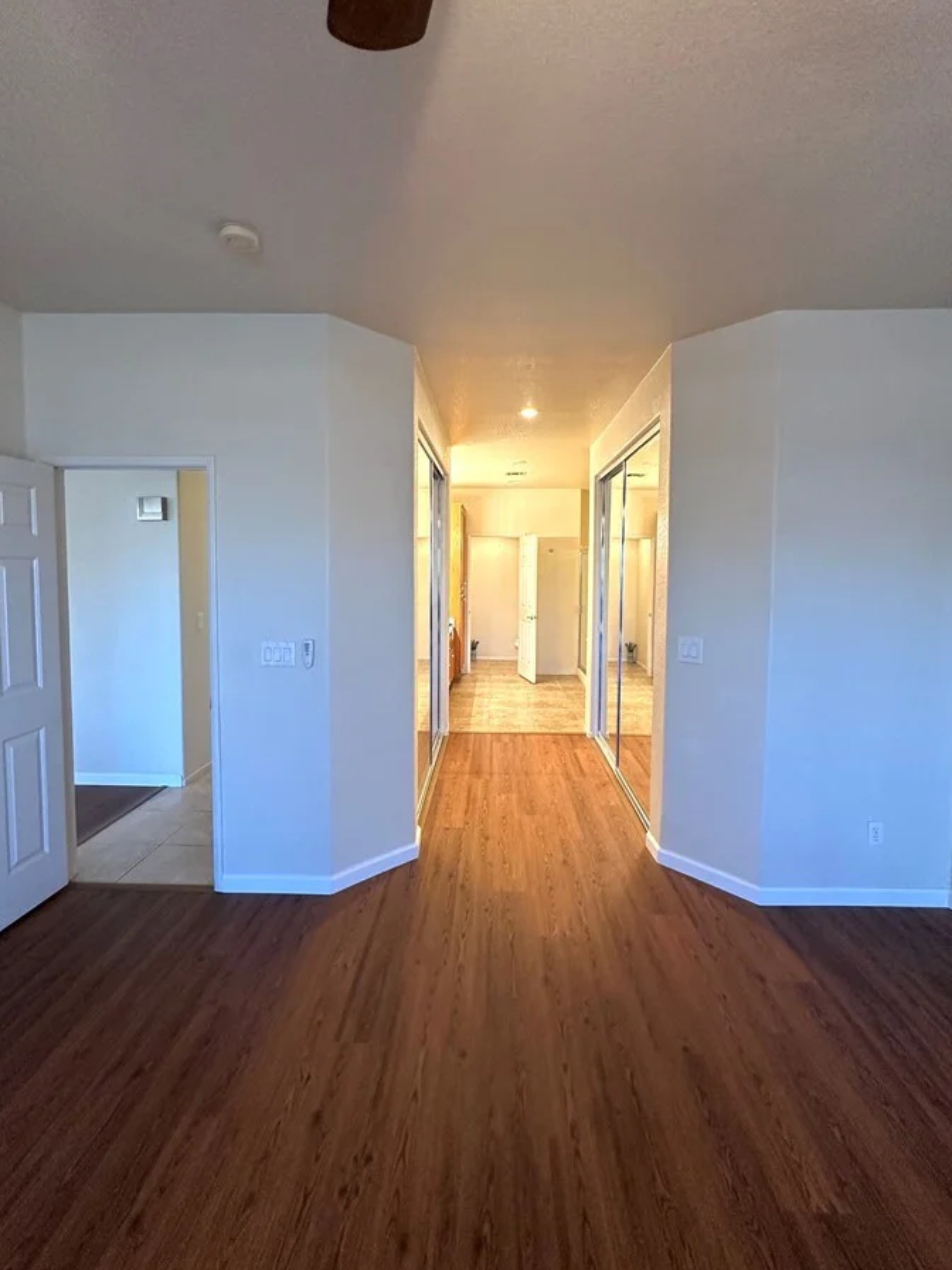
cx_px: 476
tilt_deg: -2.6
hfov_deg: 78.1
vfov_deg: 94.4
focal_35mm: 16
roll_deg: -1.3
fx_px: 587
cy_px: 600
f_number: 2.2
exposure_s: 1/60
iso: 250
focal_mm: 2.22
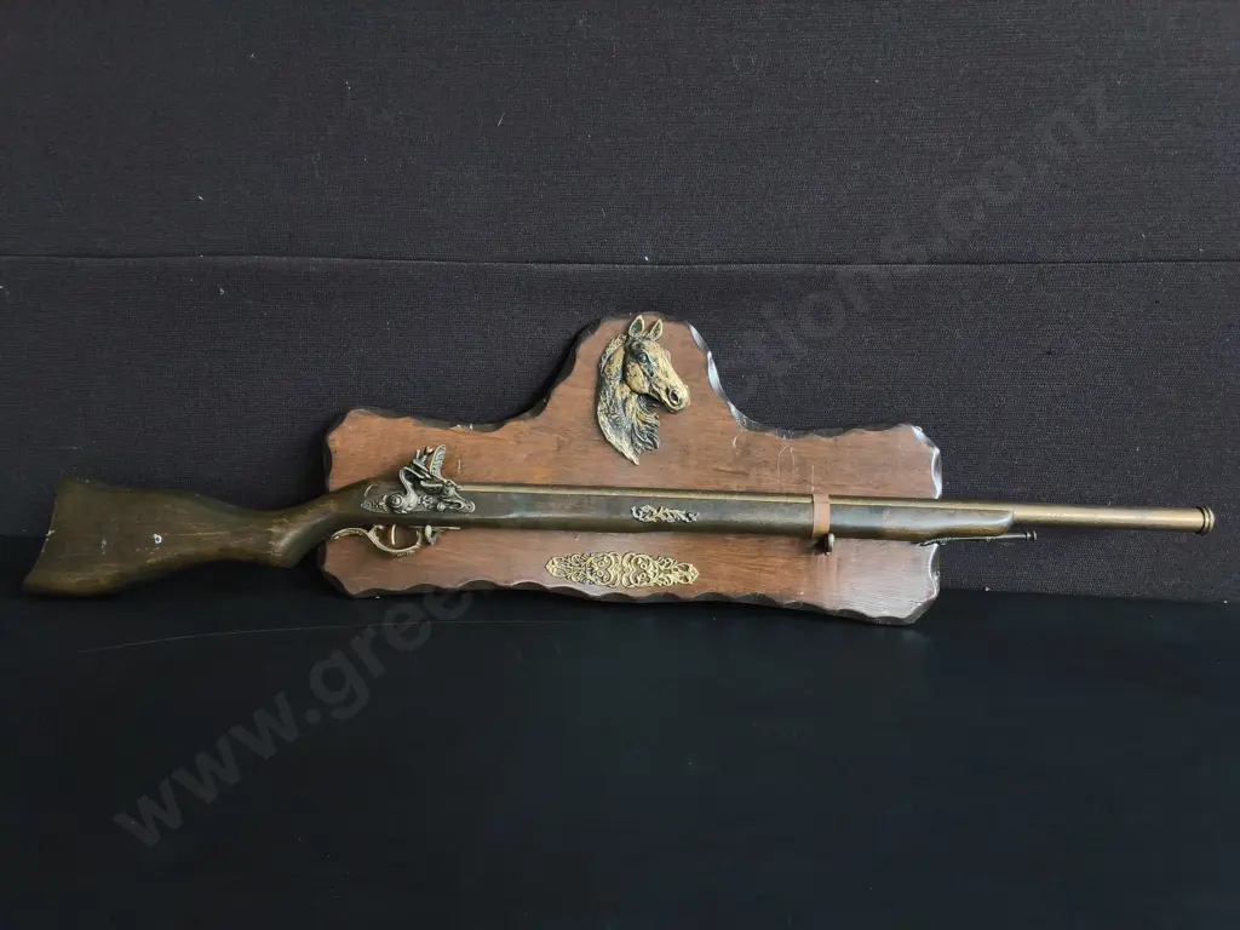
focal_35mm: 27
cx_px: 620
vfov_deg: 51.4
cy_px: 465
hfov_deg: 65.3
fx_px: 967
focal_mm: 2.87
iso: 125
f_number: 2
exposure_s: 1/100
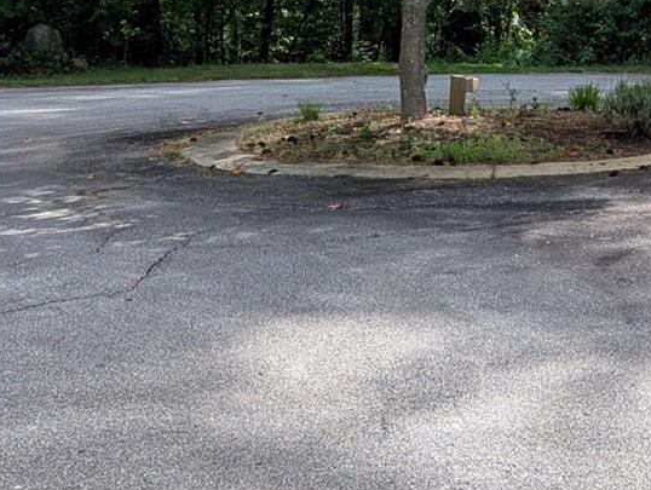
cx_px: 797
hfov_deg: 20.1
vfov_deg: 16.0
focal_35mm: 91
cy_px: 22
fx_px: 1714
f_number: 1.68
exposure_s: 1/2146
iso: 22
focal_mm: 6.9
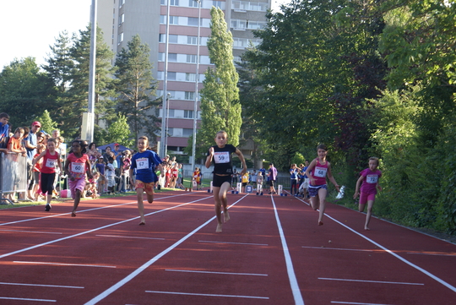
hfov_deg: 19.4
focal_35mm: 105
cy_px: 152
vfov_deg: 13.1
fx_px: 1331
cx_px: 228
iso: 400
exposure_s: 1/250
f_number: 5.6
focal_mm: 70
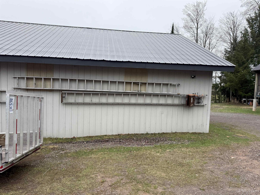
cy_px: 98
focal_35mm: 24
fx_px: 180
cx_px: 130
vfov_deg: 56.8
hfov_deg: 71.6
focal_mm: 6.76
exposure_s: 1/1770
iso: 80
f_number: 1.78
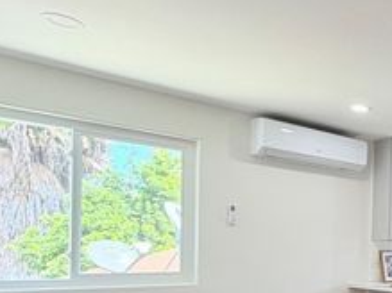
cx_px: 483
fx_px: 464
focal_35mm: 41
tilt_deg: +0.7
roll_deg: -0.5
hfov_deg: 35.0
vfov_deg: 33.7
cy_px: 250
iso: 125
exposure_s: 1/120
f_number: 2.2
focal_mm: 2.22
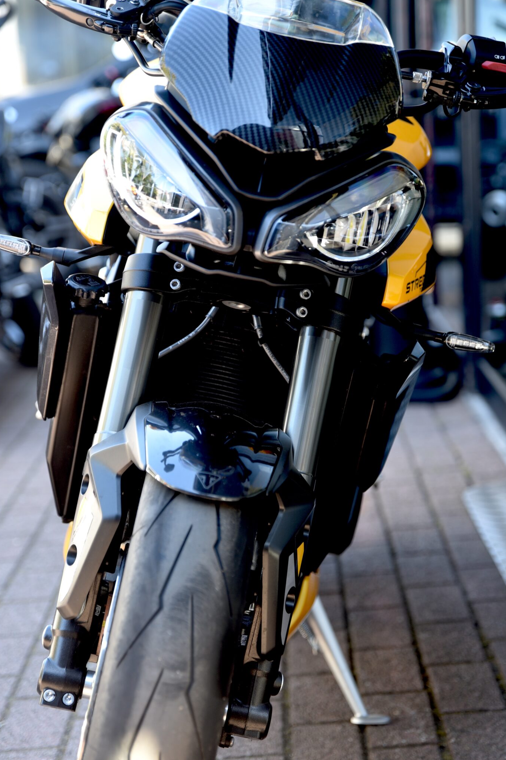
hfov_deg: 15.5
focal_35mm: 88
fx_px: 1855
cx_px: 260
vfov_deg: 23.1
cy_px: 386
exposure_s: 1/50
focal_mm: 70
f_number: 2.8
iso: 100
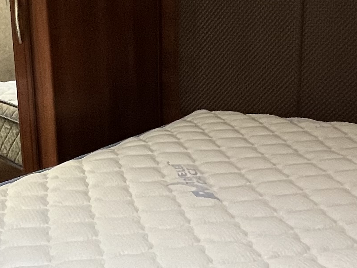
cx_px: 136
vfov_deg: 22.6
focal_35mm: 65
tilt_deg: -14.5
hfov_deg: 29.7
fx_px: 671
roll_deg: +1.4
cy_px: 129
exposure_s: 1/99
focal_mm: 1.57
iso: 250
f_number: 1.8
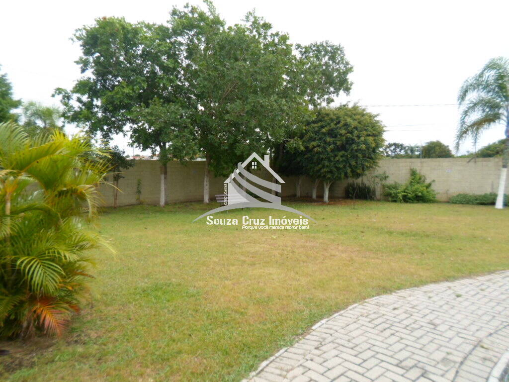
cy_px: 191
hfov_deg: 69.4
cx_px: 254
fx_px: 368
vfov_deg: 54.9
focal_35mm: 25
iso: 80
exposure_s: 1/250
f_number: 2.5
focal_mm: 4.5
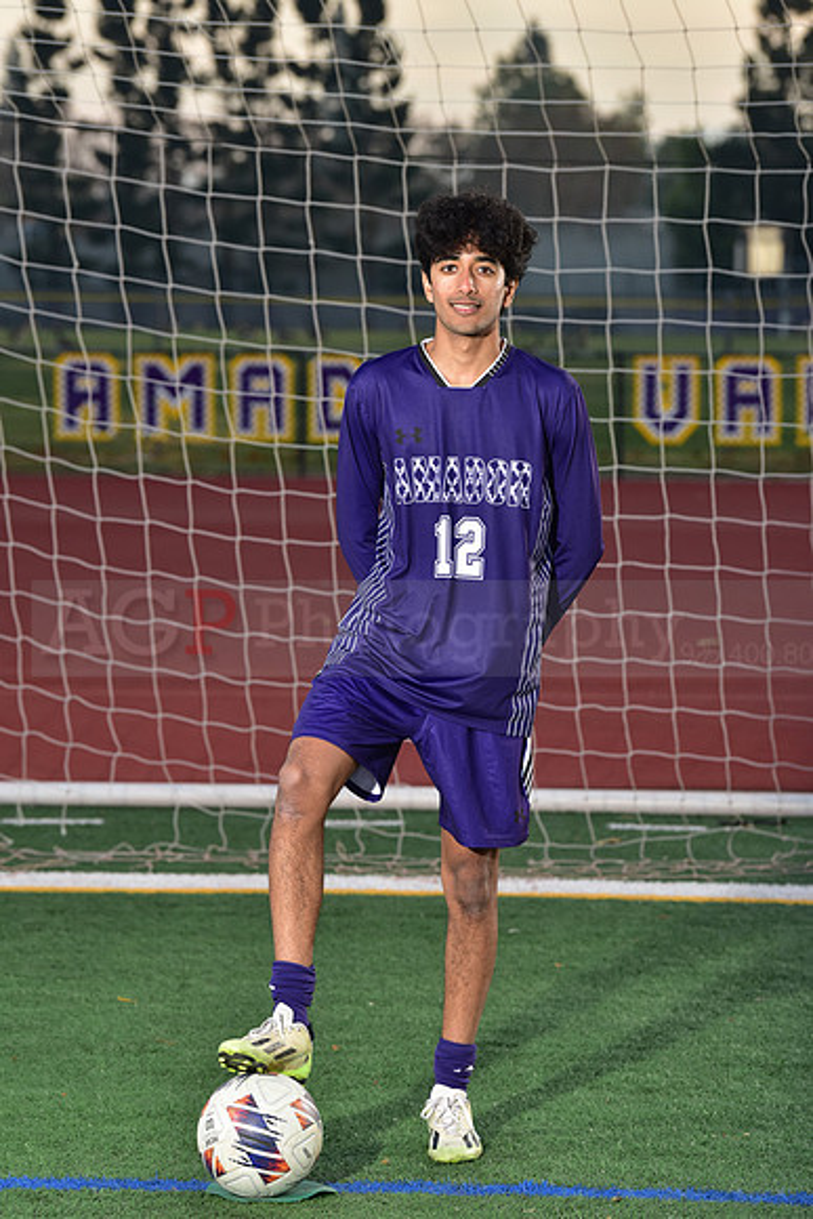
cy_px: 610
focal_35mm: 150
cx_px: 406
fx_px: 5078
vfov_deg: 13.7
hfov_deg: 9.2
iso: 400
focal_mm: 150
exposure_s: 1/250
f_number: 6.3
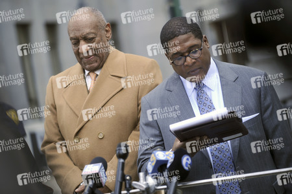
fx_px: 973
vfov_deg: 11.4
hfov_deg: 17.1
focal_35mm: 120
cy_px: 97
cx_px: 146
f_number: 7.1
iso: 400
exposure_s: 1/640
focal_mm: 120
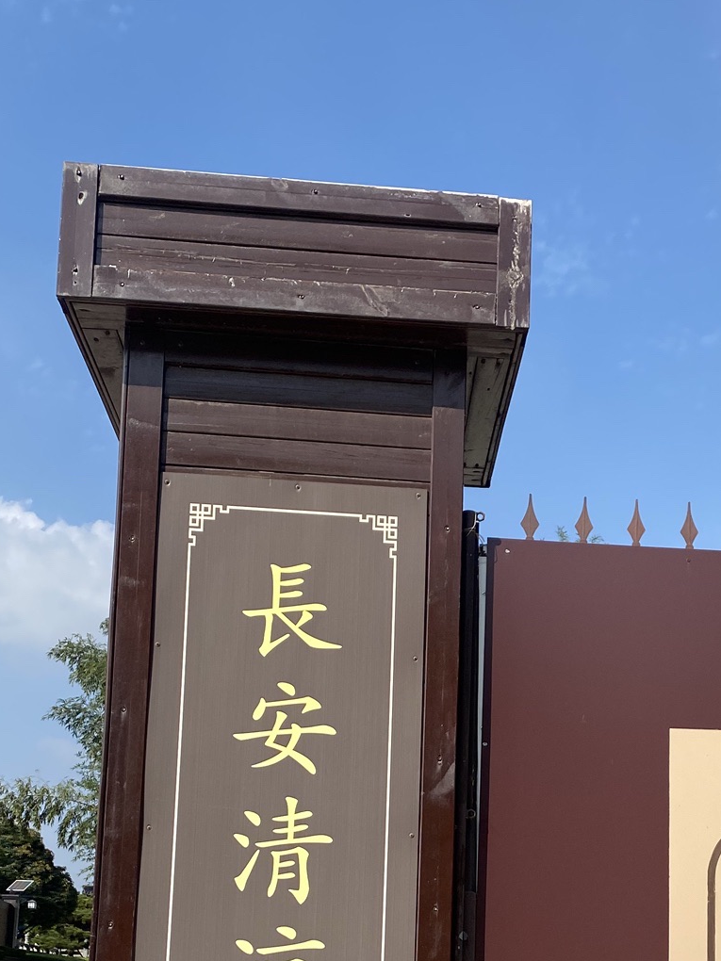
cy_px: 796
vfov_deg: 36.0
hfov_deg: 28.2
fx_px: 1416
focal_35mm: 51
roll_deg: -1.9
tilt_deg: +7.0
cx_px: 521
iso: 32
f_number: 1.8
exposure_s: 1/2890
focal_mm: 4.25
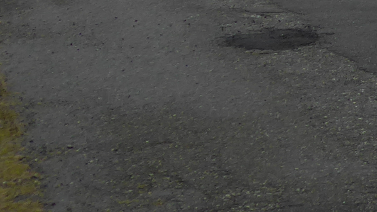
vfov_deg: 6.8
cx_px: 777
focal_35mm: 168
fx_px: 1680
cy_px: -339
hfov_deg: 11.4
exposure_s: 1/320
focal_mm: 6.3
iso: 80
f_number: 3.7
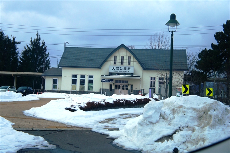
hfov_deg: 36.0
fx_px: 354
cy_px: 76
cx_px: 115
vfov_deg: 24.3
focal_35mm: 56
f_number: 4.5
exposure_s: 1/1250
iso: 200
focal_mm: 37
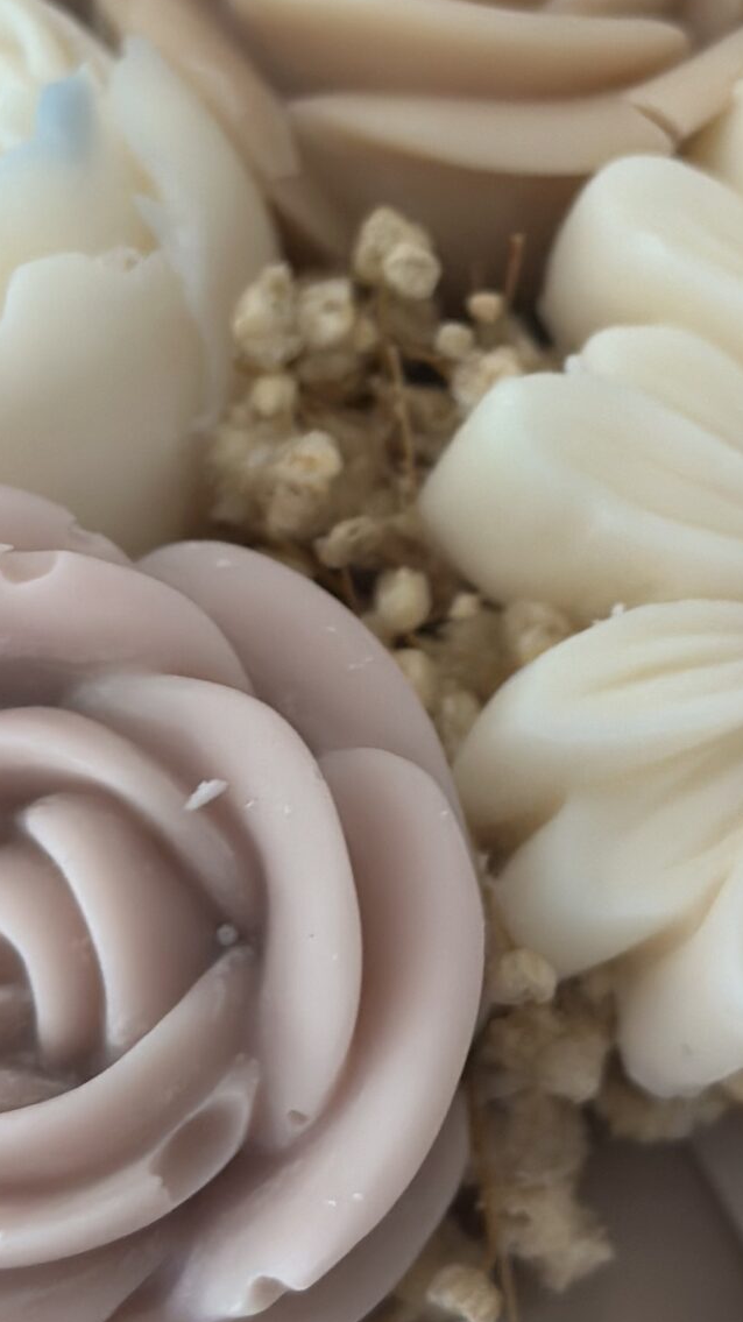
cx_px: 589
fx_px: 4135
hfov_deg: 10.2
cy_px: 506
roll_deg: +11.3
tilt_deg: -28.6
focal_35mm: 118
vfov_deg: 18.1
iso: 125
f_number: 1.78
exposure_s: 1/60
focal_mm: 6.86
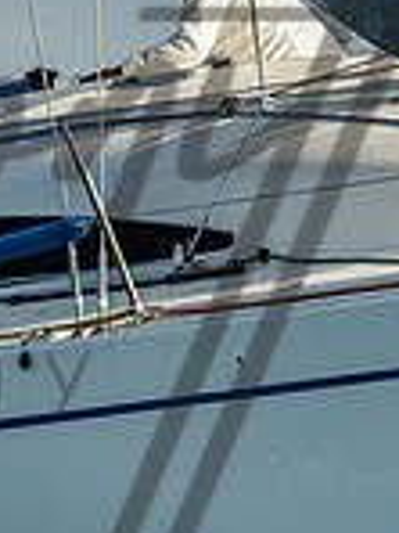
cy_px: 99
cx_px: -68
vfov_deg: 2.4
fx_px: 12787
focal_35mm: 832
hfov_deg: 1.8
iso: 250
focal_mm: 200
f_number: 6.3
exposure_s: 1/640
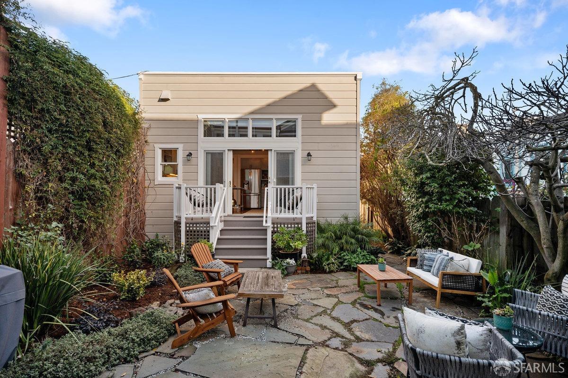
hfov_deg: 93.3
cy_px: 189
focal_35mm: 17
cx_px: 284
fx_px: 268
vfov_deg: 70.3
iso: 400
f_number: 9
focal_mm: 17
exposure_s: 1/200
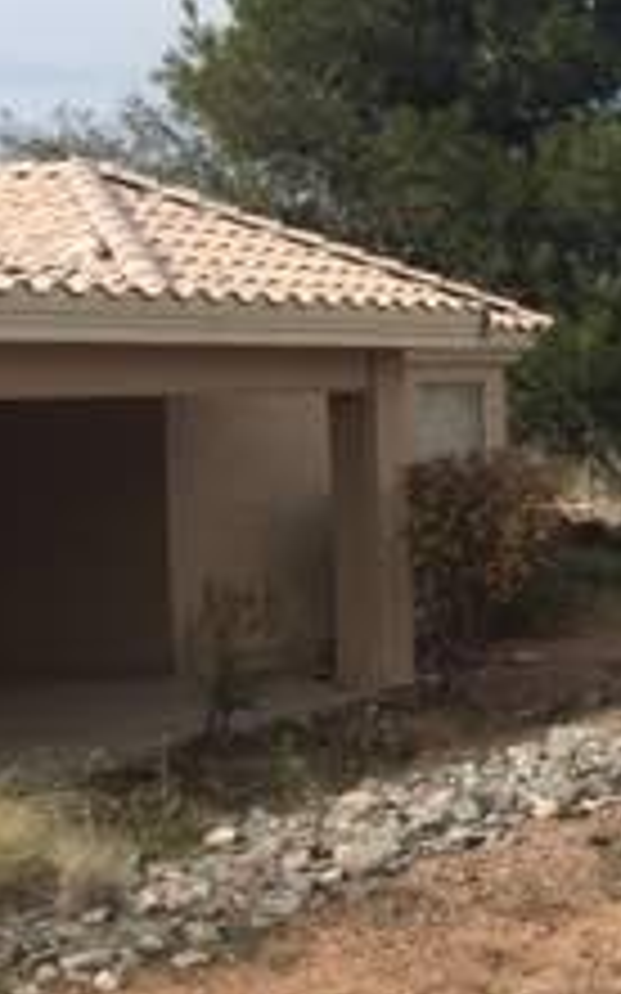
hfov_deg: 12.9
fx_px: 2412
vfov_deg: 23.3
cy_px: 495
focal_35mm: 89
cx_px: 1206
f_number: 2.2
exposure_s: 1/2639
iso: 32
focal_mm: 4.15
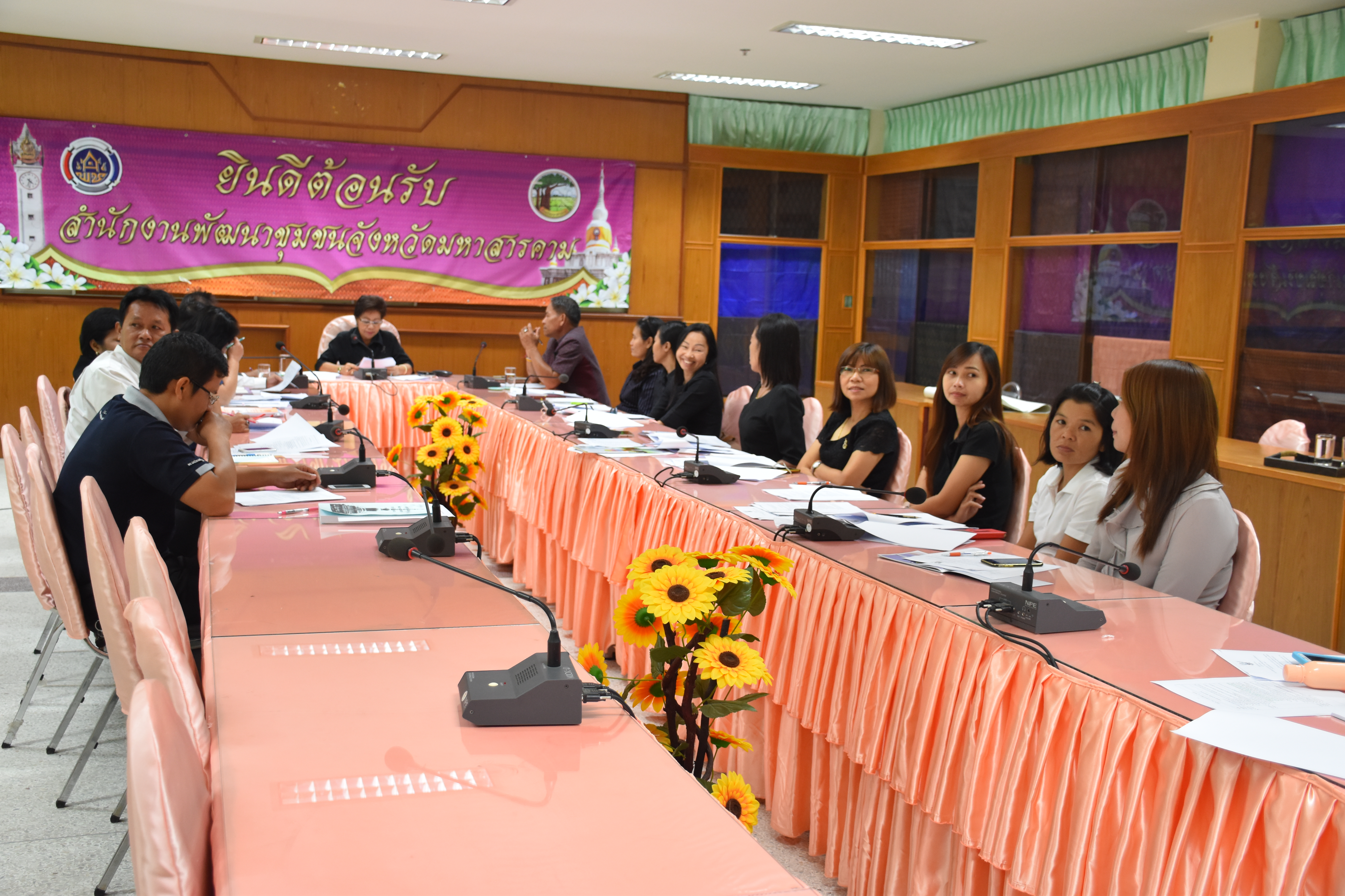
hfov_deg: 53.1
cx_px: 672
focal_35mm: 36
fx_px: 1345
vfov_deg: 36.9
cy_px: 448
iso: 800
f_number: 4
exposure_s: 1/60
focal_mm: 24
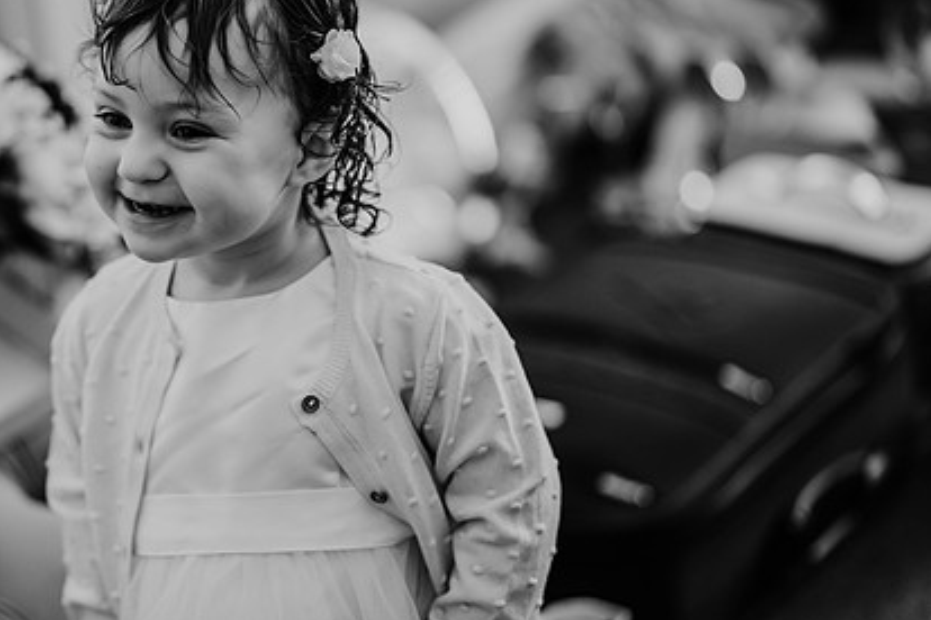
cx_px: 283
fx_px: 3077
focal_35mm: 119
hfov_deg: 17.1
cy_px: 294
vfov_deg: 11.5
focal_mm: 85
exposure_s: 1/160
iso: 560
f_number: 1.8
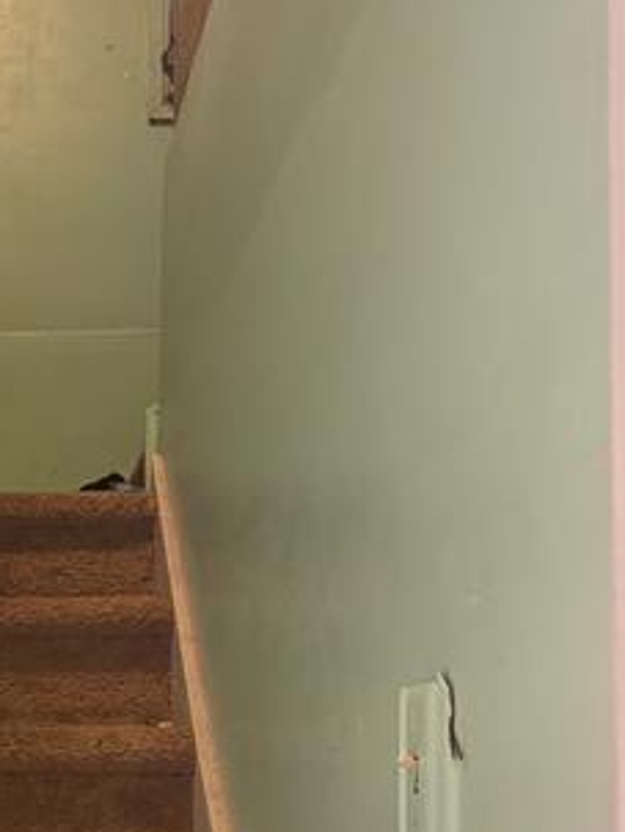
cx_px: -52
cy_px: 738
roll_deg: +0.2
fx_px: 1466
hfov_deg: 22.7
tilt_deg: +1.8
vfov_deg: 30.4
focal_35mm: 61
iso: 1000
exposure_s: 1/40
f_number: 1.78
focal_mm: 6.76
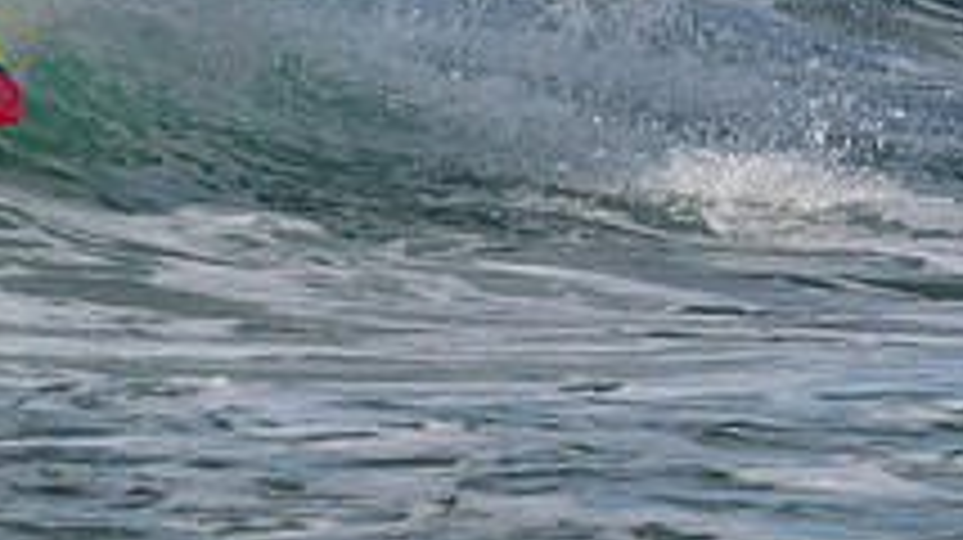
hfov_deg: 1.7
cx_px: 63
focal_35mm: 1280
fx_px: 32660
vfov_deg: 0.9
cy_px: -128
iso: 1100
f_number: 11
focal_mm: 450
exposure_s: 1/2000
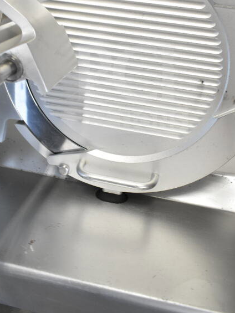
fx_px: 380
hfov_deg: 34.3
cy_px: 89
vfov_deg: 43.7
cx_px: 126
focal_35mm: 42
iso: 1600
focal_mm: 18
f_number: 3.5
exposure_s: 1/50
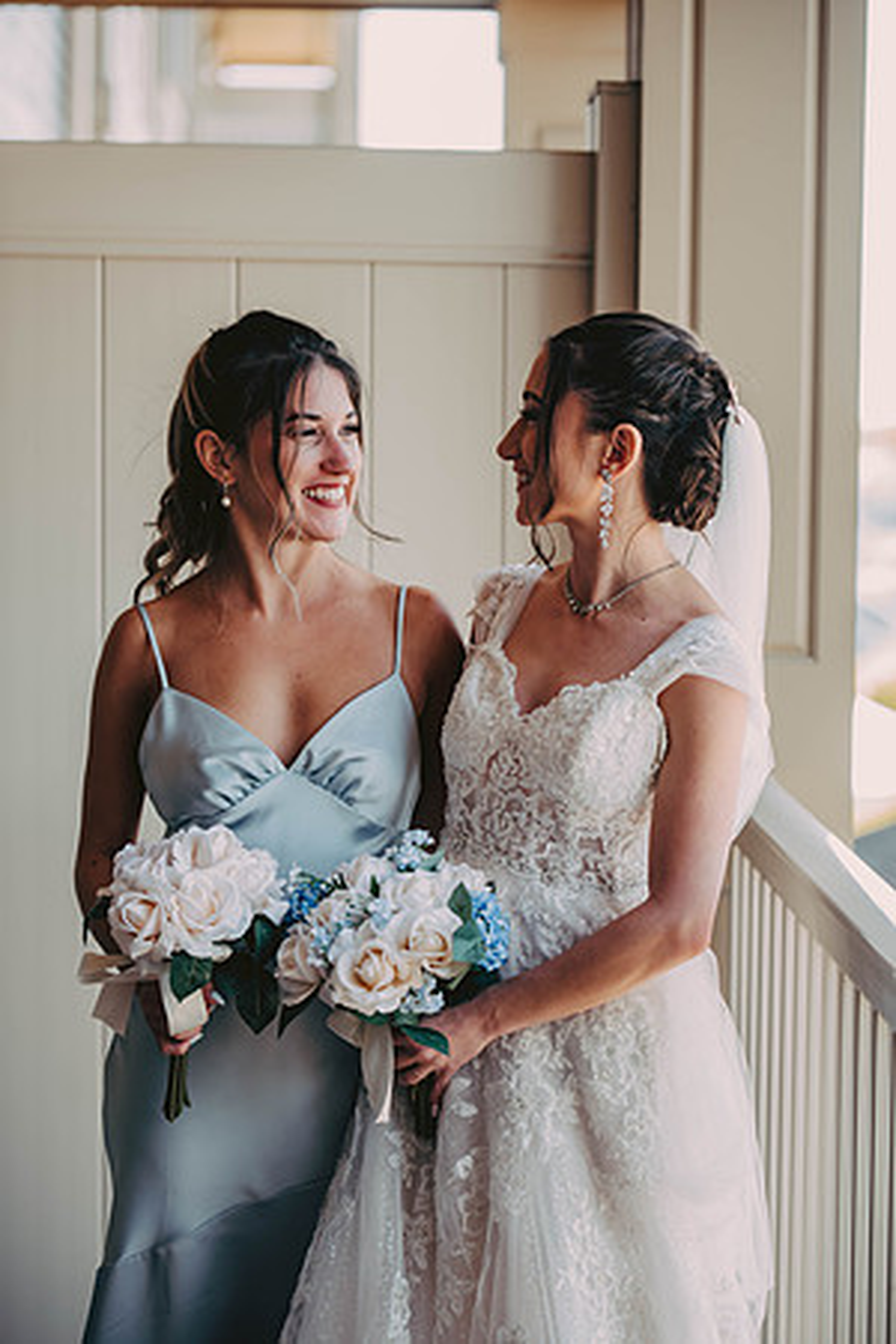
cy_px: 672
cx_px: 448
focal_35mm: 95
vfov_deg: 21.5
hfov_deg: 14.4
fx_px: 3546
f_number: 2.8
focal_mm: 95
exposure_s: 1/250
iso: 320
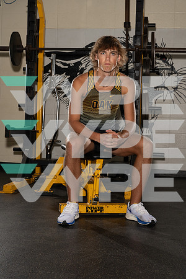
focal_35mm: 62
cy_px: 140
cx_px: 93
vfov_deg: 32.4
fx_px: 480
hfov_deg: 21.9
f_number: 8
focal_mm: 62
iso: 400
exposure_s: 1/250
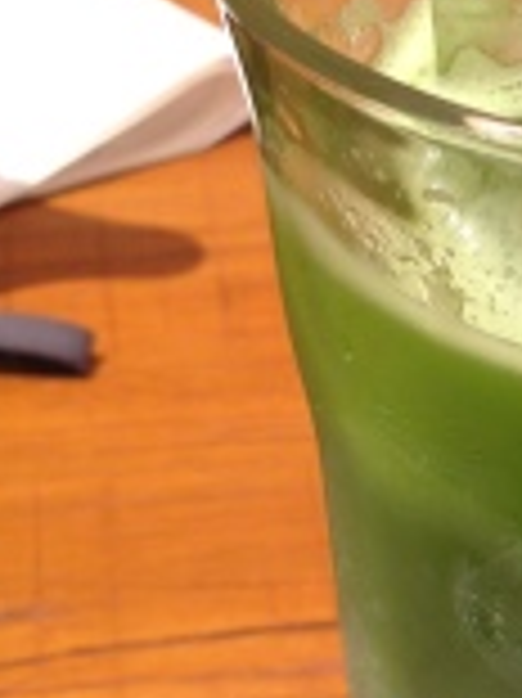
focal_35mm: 113
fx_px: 2275
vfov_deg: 17.2
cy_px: 594
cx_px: 749
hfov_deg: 12.5
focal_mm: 4.28
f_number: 2.4
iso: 50
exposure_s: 1/24
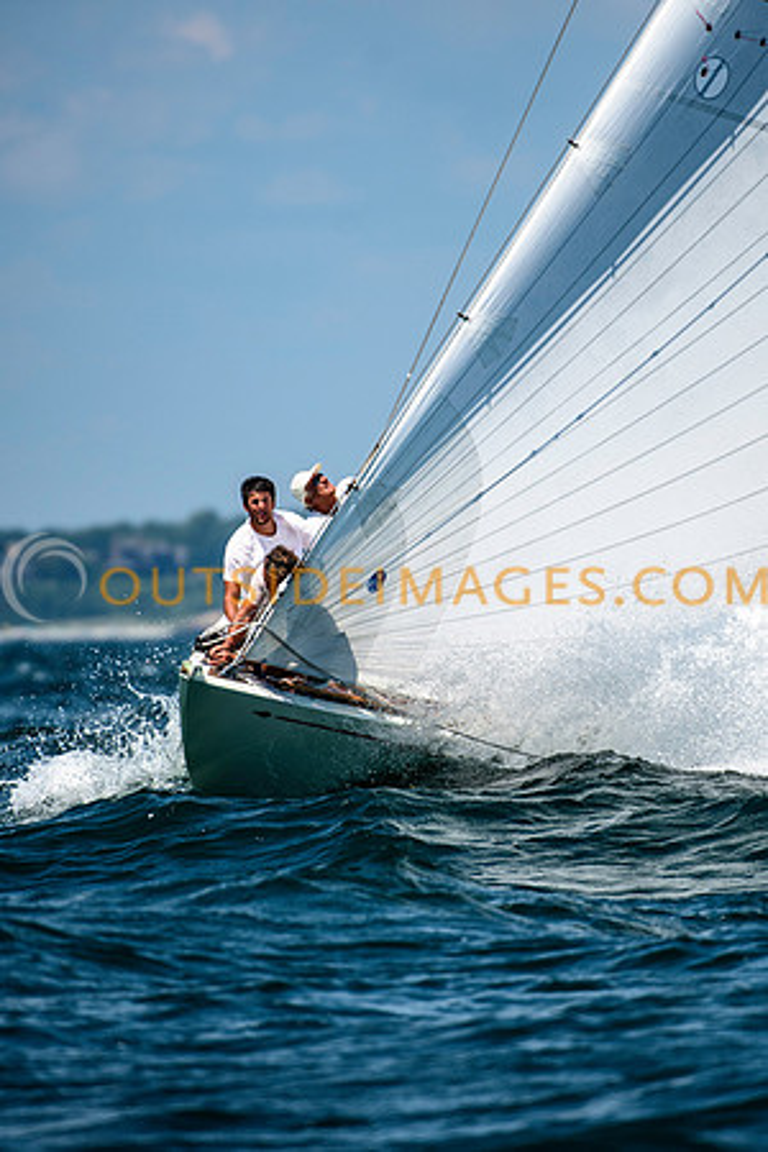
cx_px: 384
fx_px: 19198
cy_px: 576
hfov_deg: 2.3
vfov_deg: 3.4
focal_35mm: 600
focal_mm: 400
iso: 400
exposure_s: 1/3200
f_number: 5
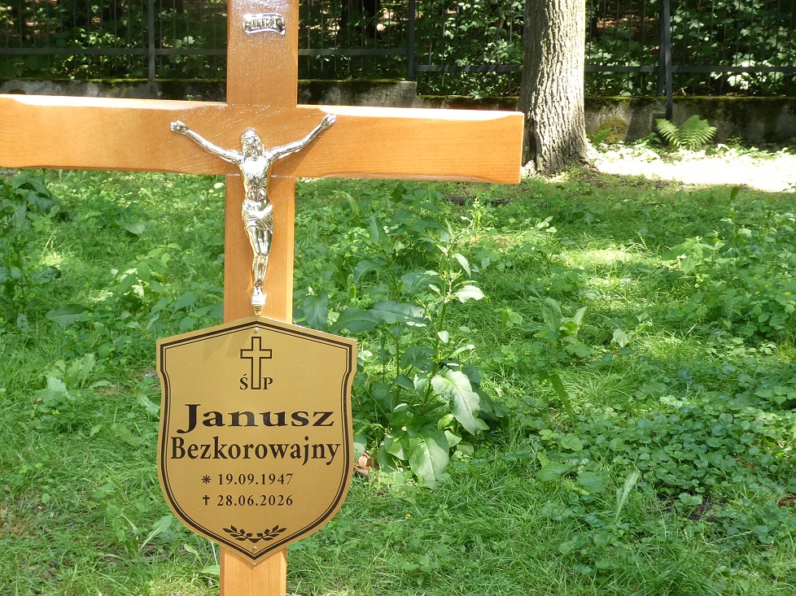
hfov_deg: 26.8
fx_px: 1655
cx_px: 239
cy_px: 305
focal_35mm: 72
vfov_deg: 20.4
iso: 125
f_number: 3.9
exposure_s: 1/60
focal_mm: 7.8
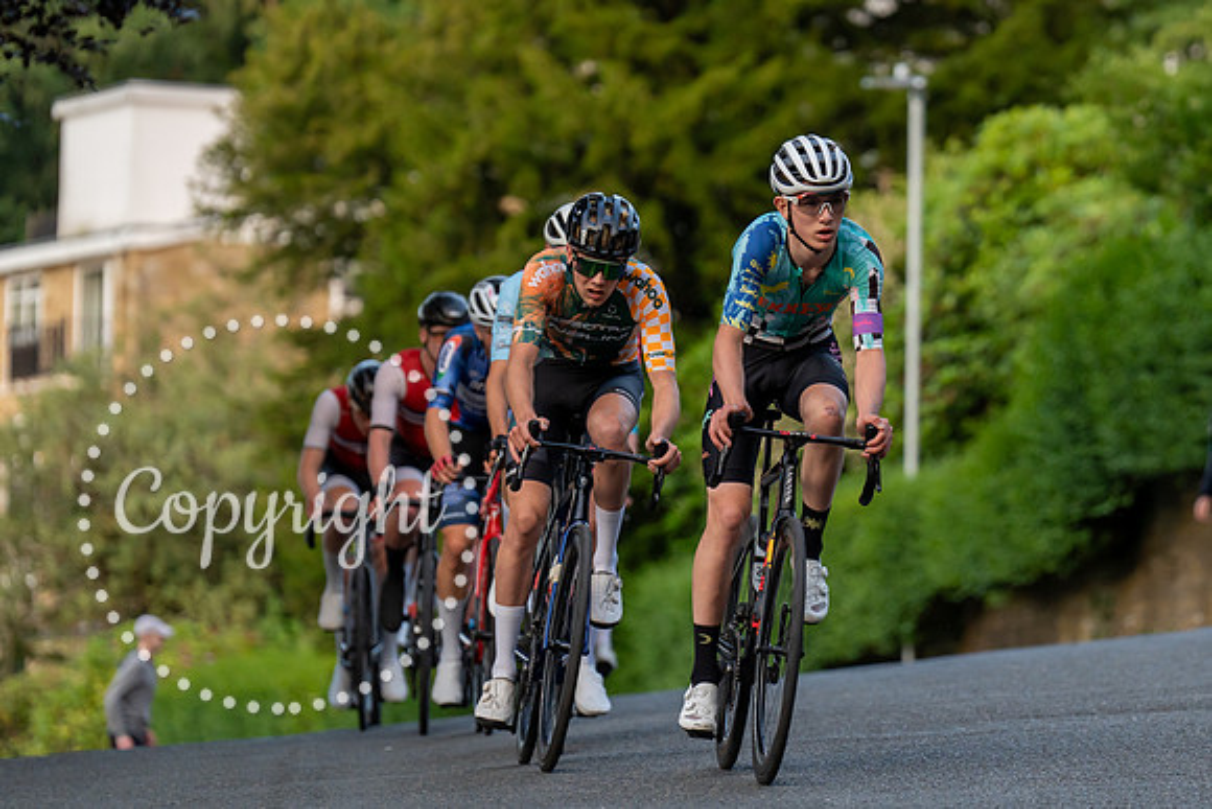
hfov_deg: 9.3
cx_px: 855
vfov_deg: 6.2
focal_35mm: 221
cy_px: 237
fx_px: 7457
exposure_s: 1/1000
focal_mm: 154
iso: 1250
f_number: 2.8
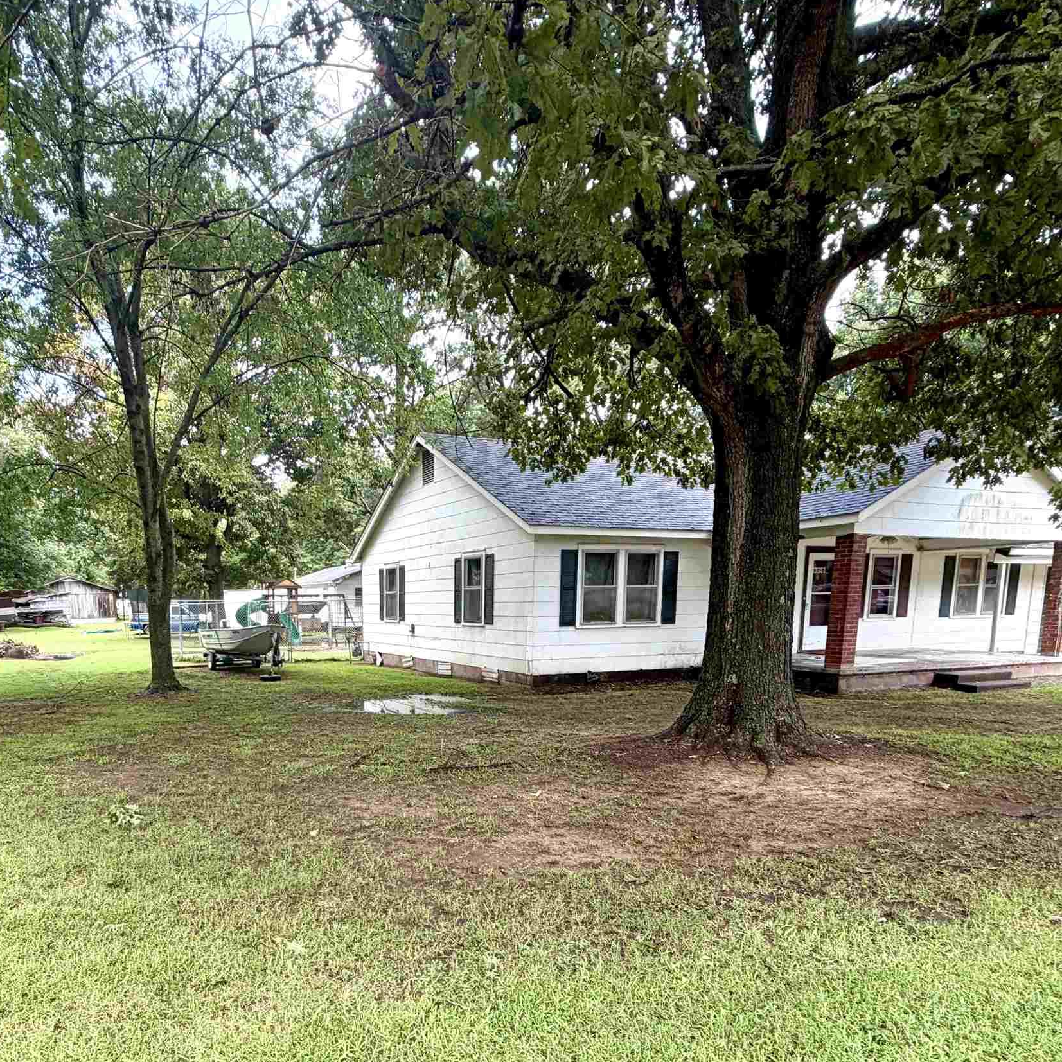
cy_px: 734
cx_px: 374
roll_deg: +1.4
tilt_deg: -10.4
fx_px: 798
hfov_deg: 65.9
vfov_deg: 64.9
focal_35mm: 23
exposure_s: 1/141
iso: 40
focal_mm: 2.22
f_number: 2.2
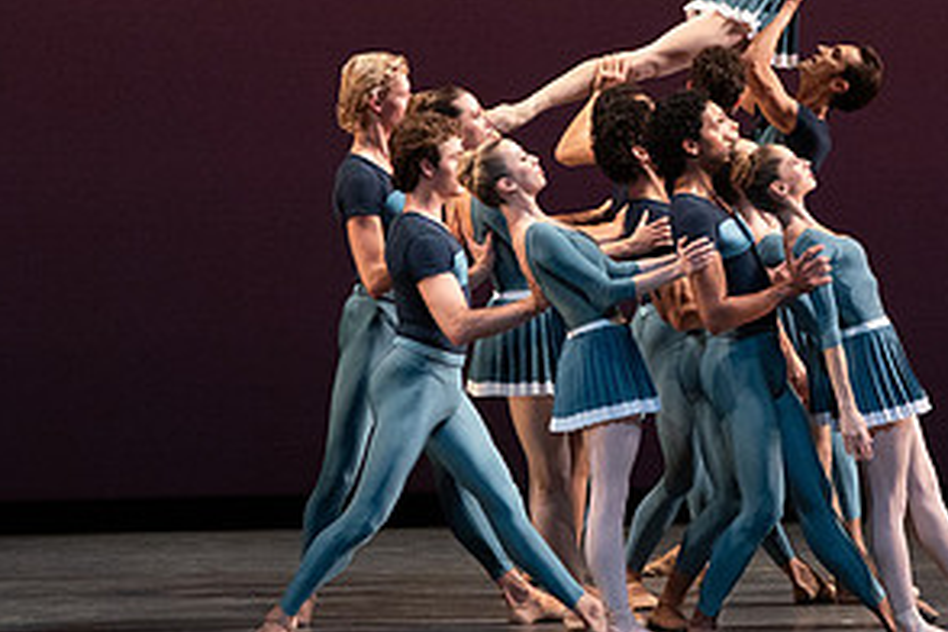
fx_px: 13455
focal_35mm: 511
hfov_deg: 4.0
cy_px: 131
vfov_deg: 2.7
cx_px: 667
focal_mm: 259
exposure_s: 1/400
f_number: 8
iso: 5000
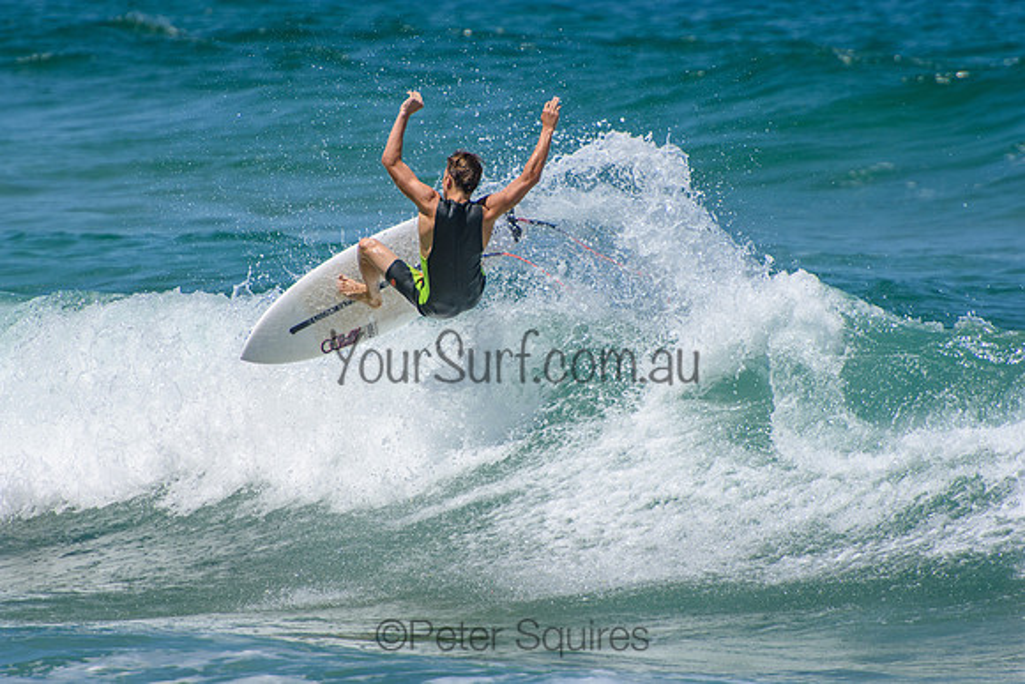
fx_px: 17087
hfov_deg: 3.4
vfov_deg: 2.3
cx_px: 512
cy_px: 342
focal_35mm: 600
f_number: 5.6
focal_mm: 400
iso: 220
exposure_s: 1/2000
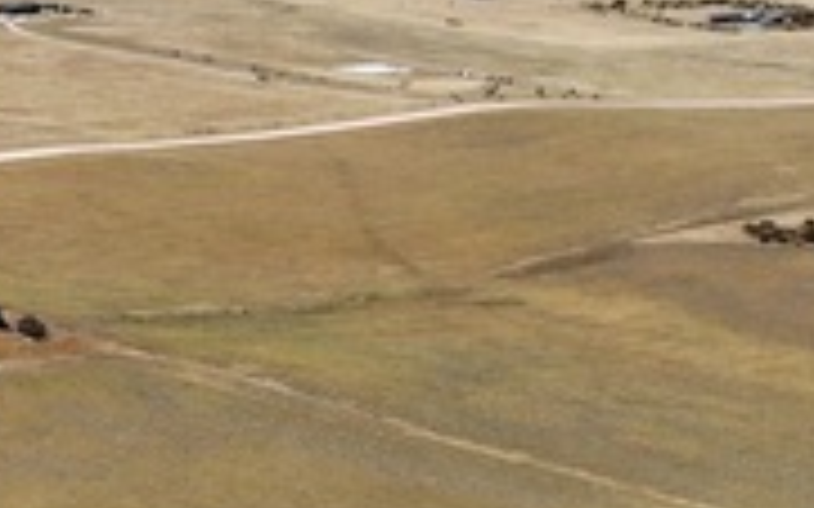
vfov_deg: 9.1
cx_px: -1363
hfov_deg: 11.2
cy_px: 348
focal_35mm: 144
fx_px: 3194
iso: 100
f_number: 2.8
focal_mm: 4.5
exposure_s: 1/1093
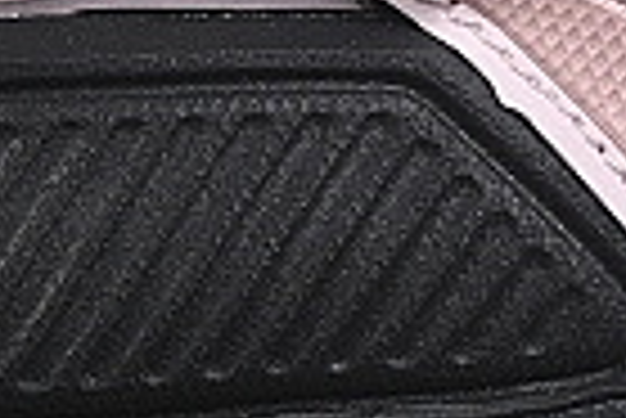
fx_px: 10131
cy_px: -463
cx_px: 1027
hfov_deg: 3.5
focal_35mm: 582
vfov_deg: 2.4
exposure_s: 1/80
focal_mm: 50
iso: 160
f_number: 8
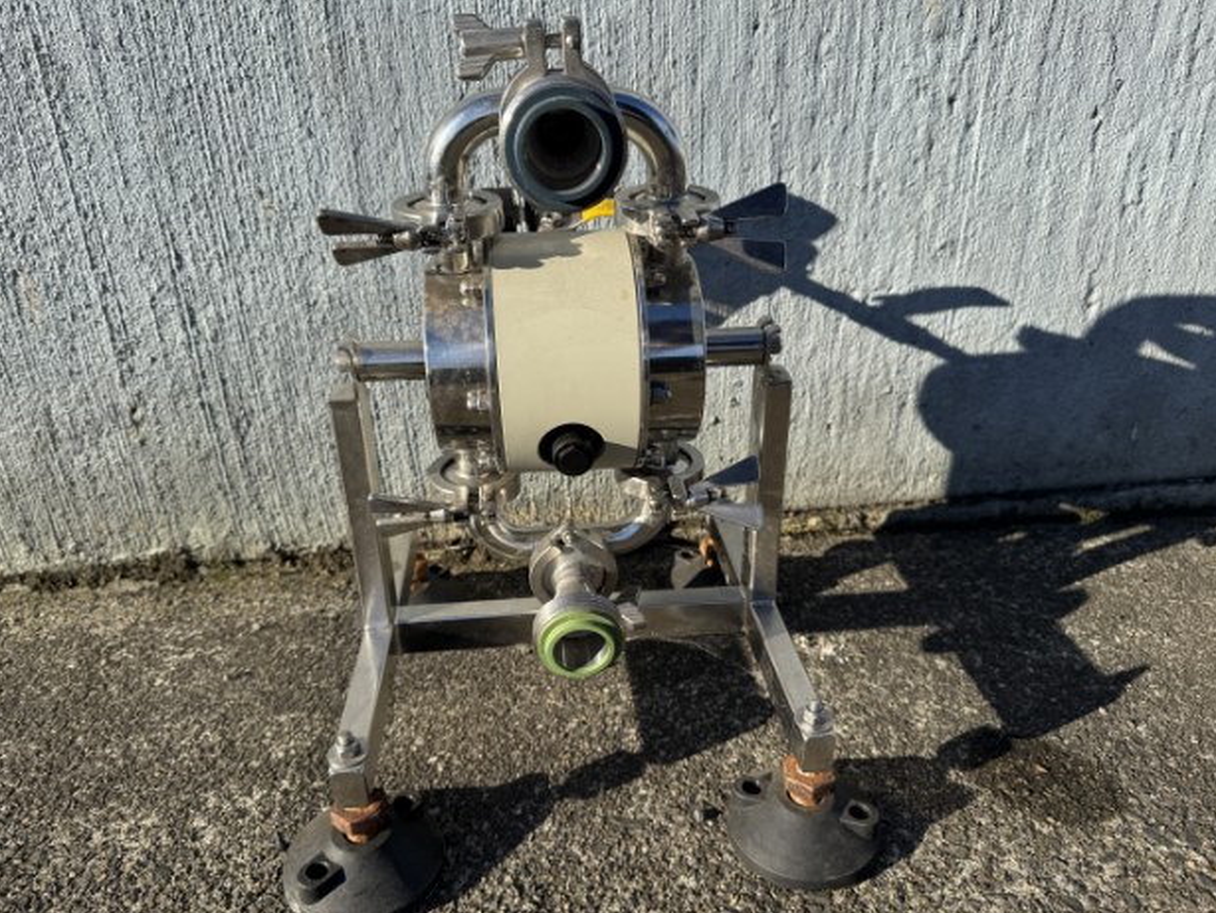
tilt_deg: -26.0
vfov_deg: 54.9
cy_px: 469
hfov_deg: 69.4
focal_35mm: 25
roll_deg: +2.6
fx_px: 879
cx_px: 600
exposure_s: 1/2959
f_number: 1.78
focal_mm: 6.76
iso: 80
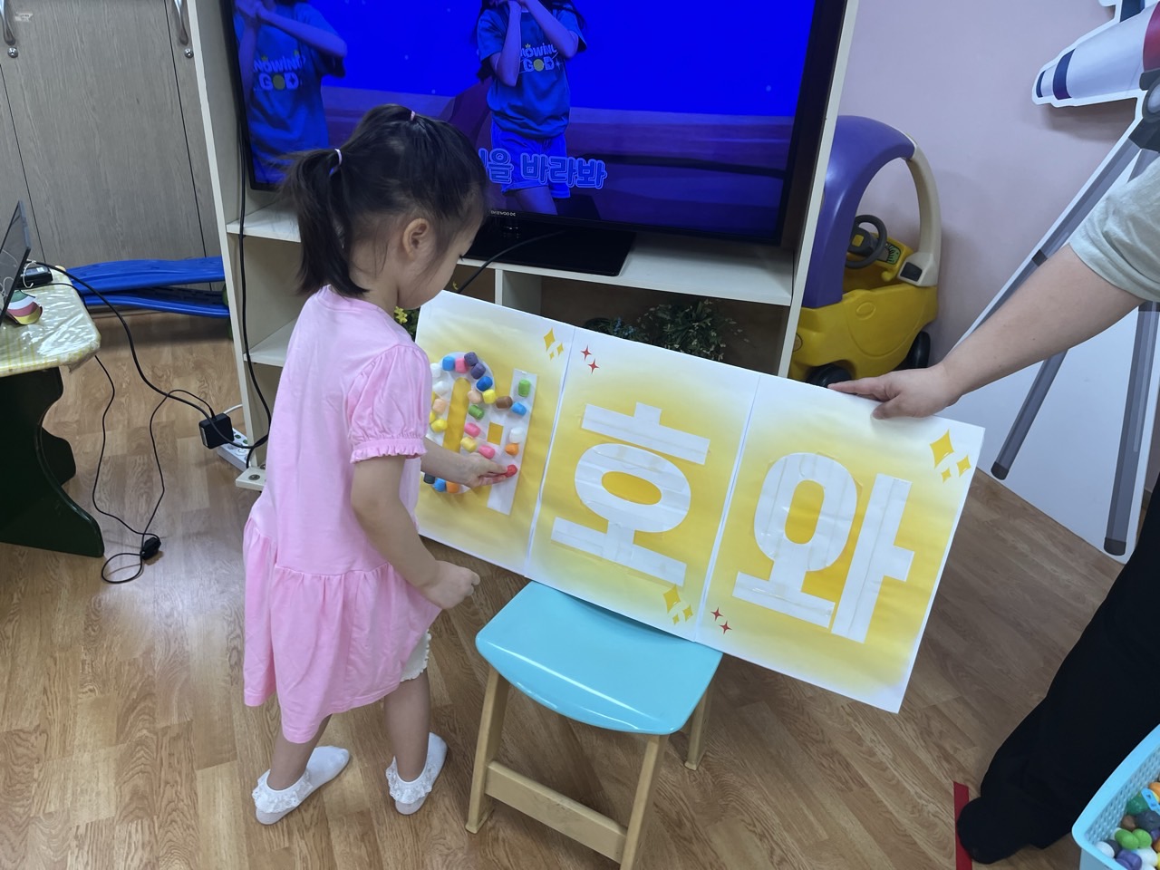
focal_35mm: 26
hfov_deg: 67.3
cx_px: 580
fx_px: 871
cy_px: 435
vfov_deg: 53.1
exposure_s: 1/120
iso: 80
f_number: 1.6
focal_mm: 5.1
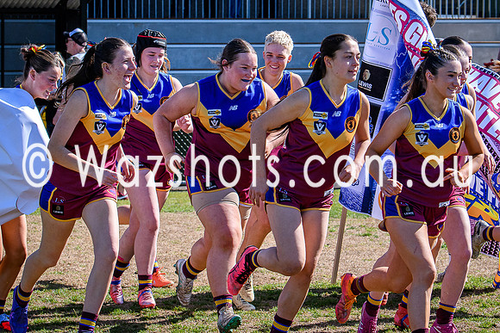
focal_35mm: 201
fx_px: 2799
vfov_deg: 6.8
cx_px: 225
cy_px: 109
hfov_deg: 10.2
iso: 450
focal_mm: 75
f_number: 5.6
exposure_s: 1/1600
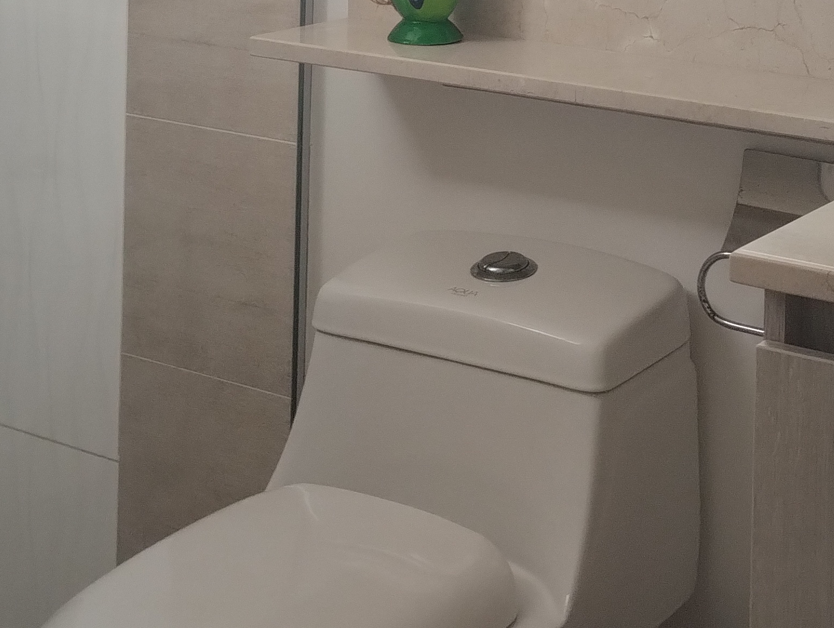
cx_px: 547
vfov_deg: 18.5
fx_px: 1785
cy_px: -196
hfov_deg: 26.2
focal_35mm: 74
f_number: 1.8
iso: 221
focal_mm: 4.27
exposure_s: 1/30
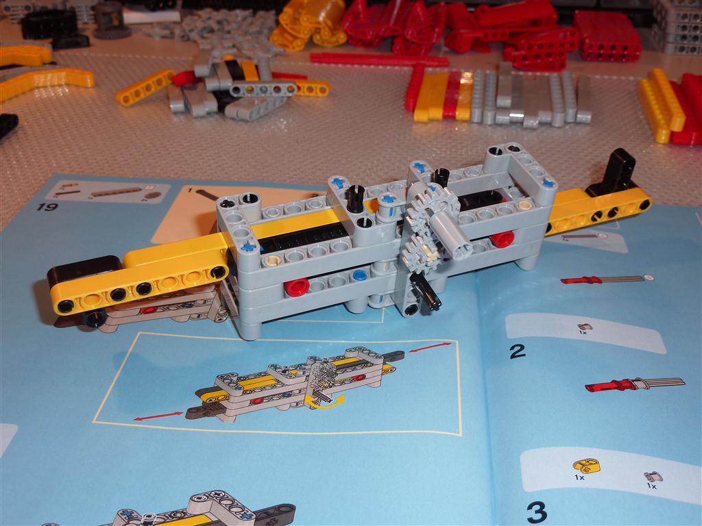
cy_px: 263
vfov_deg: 36.0
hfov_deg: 46.8
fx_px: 811
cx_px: 351
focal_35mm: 40
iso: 100
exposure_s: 1/30
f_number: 3.6
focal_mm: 6.5
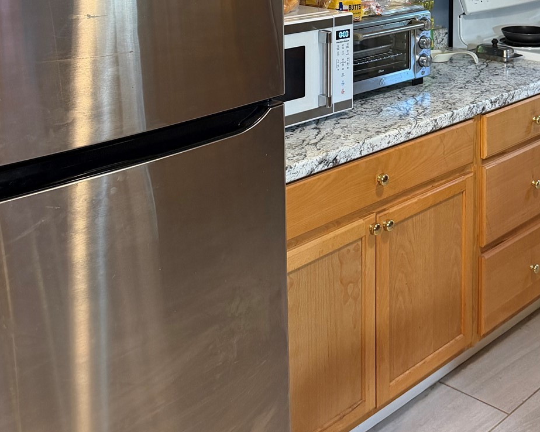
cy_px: -10
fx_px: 831
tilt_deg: -7.8
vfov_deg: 27.3
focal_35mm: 52
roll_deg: +0.0
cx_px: 439
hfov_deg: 34.8
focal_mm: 6.76
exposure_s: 1/60
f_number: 1.78
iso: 250
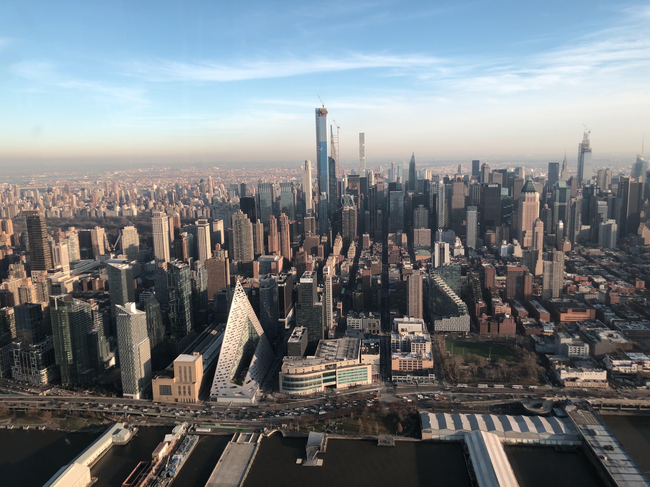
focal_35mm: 28
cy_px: 244
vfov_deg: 49.7
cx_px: 325
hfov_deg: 63.4
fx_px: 526
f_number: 1.8
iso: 20
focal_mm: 4
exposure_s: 1/209
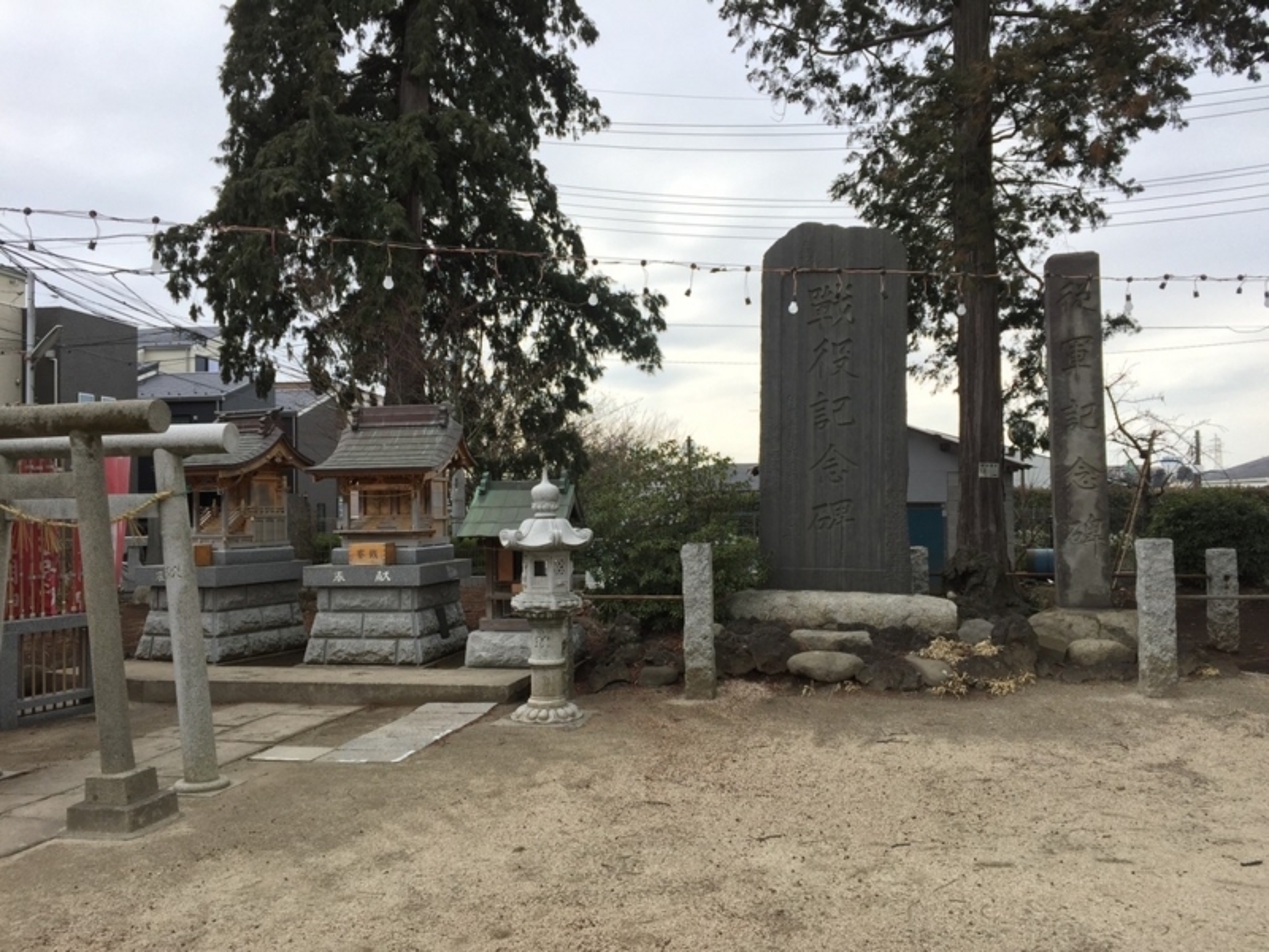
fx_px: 1063
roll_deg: +0.2
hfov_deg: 61.7
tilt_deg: +1.2
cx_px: 634
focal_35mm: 29
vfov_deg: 48.2
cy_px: 476
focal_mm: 4.15
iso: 32
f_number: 2.2
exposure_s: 1/775
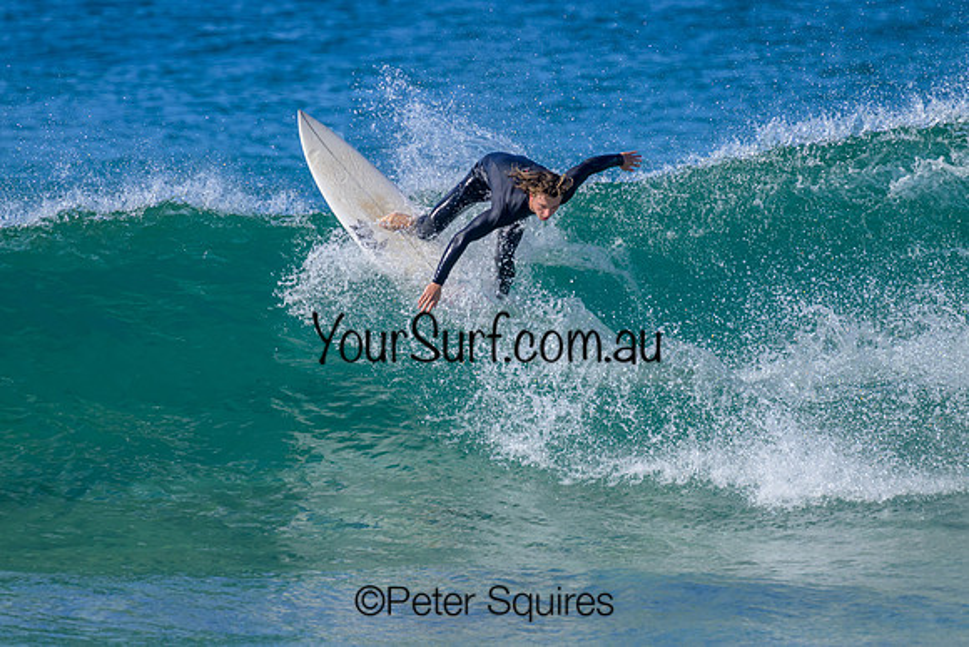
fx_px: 20734
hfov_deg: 2.7
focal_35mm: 770
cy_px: 301
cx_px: 504
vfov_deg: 1.8
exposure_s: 1/2000
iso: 640
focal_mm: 560
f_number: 8
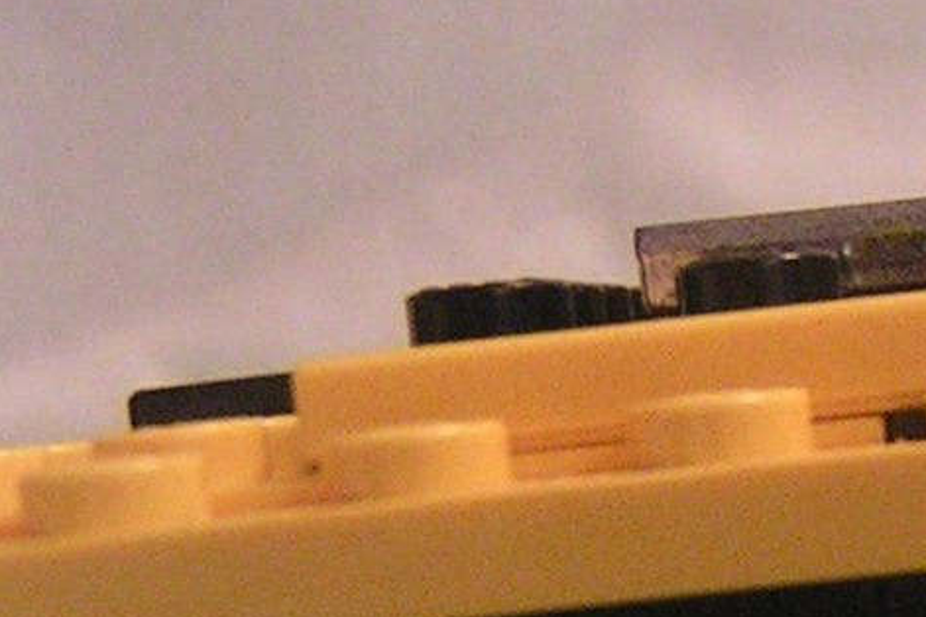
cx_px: 1901
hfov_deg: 10.8
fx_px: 4424
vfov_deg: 7.6
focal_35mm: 172
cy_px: 1258
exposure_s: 1/40
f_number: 2.8
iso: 160
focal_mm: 5.8
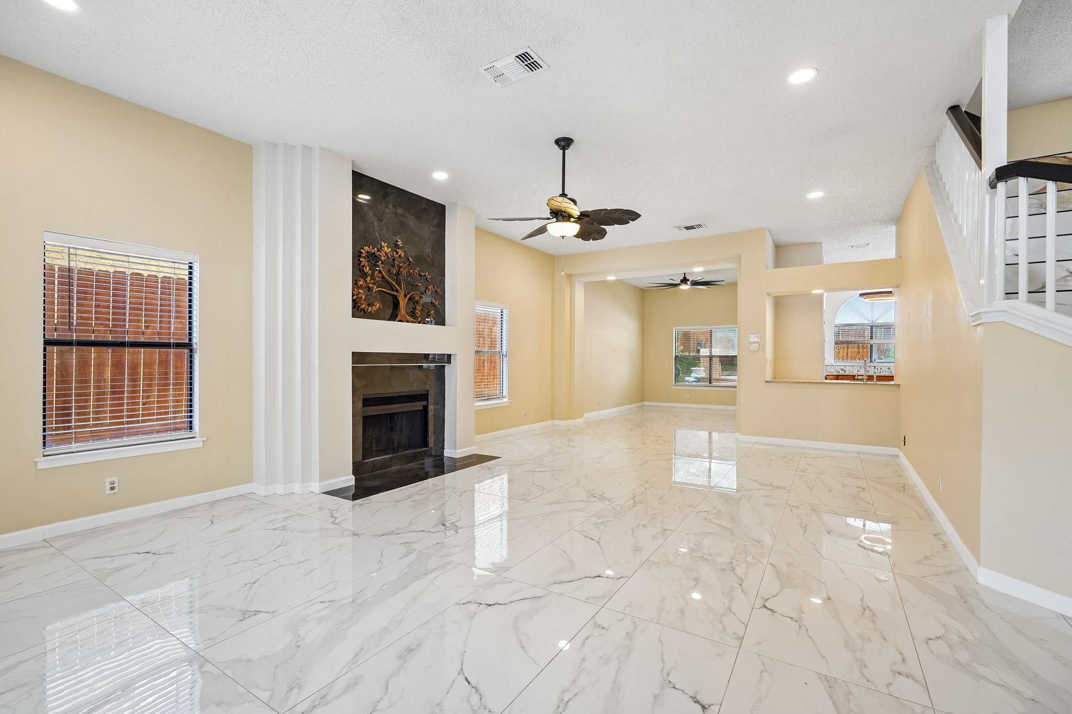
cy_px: 357
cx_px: 536
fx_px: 491
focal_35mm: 16
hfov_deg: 95.0
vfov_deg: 72.0
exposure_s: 1/30
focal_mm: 16.5
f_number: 8
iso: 320
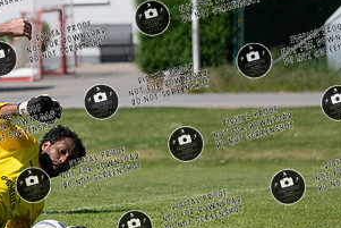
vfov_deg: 2.9
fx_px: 4463
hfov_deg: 4.4
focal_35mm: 471
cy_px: 90
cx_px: -10
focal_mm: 200
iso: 1100
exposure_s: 1/8000
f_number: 5.6
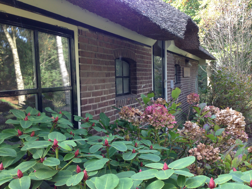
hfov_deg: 55.4
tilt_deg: -4.5
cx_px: 126
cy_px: 94
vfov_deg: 42.9
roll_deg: -0.3
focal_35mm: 33
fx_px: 240
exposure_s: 1/60
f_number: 2.4
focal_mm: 4.12
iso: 50
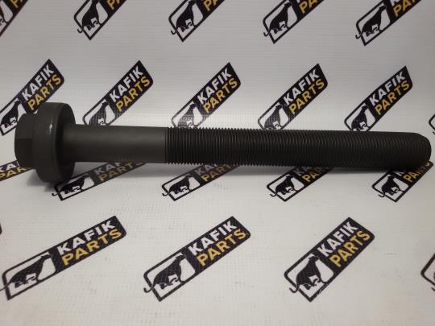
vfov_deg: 45.4
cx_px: 218
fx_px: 390
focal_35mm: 31
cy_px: 163
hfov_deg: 58.4
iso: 50
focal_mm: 2.93
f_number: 2.4
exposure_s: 1/50
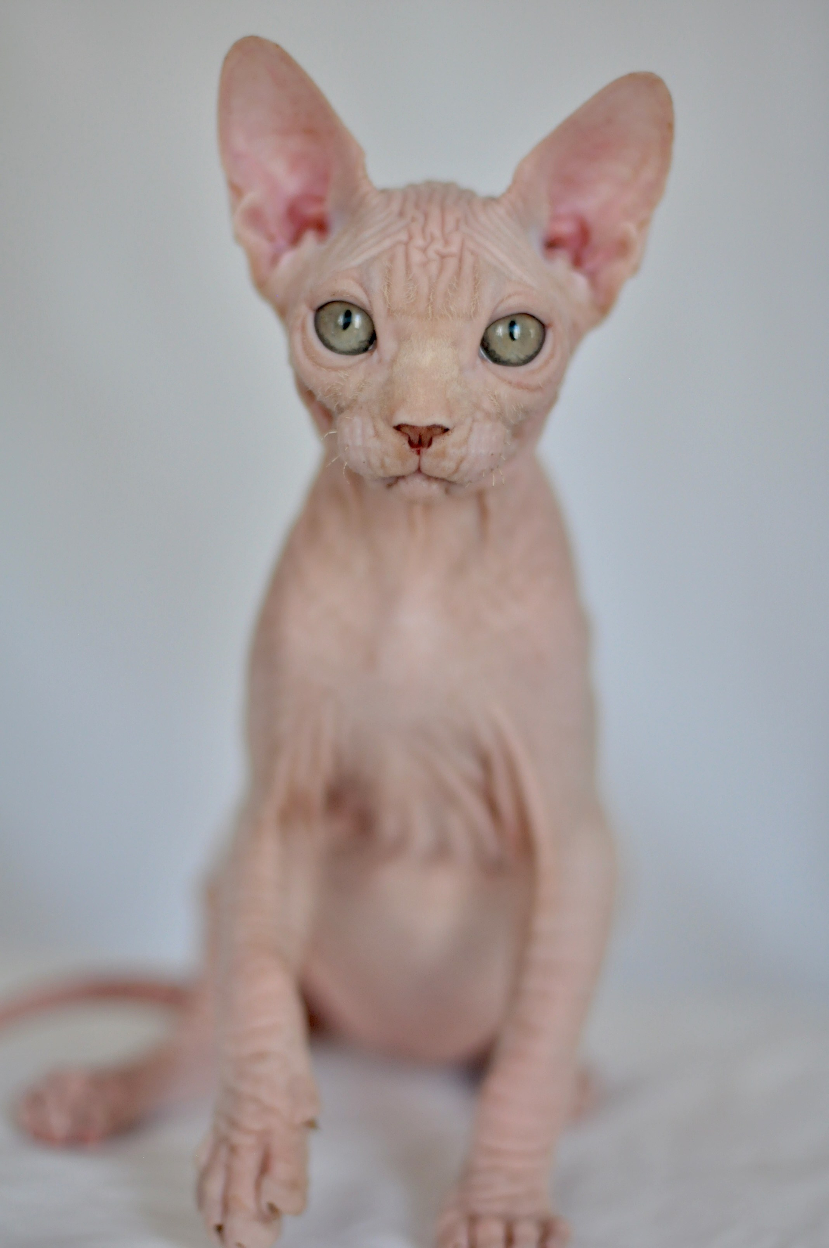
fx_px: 2597
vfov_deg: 27.0
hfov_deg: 18.1
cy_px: 624
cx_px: 414
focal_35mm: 75
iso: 800
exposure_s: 1/1250
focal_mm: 50
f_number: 1.4
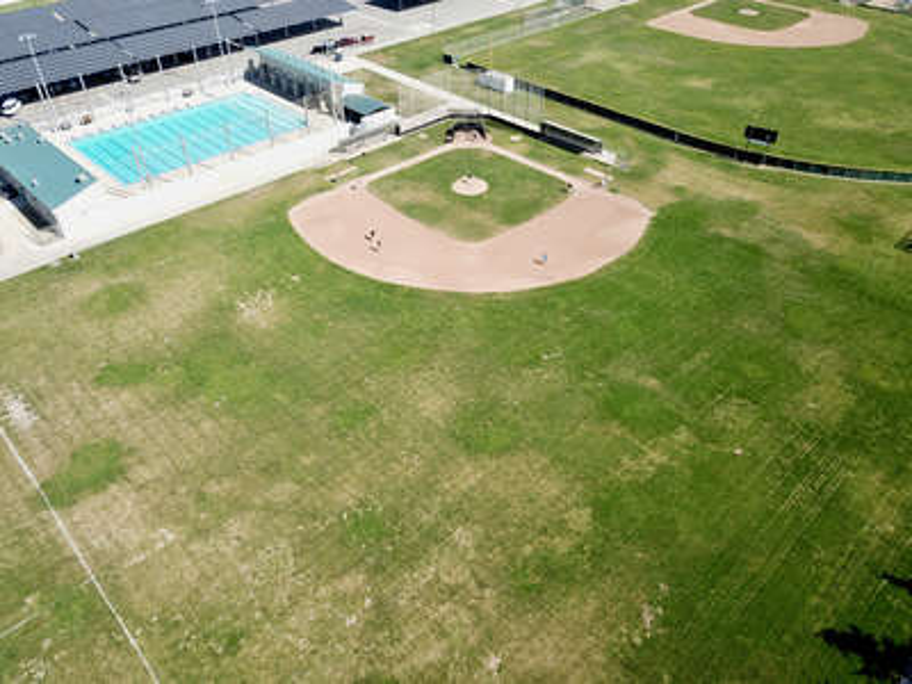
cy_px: 342
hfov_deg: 67.3
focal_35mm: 26
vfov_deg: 53.1
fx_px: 685
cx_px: 456
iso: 100
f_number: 2.2
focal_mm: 4.73
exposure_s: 1/741
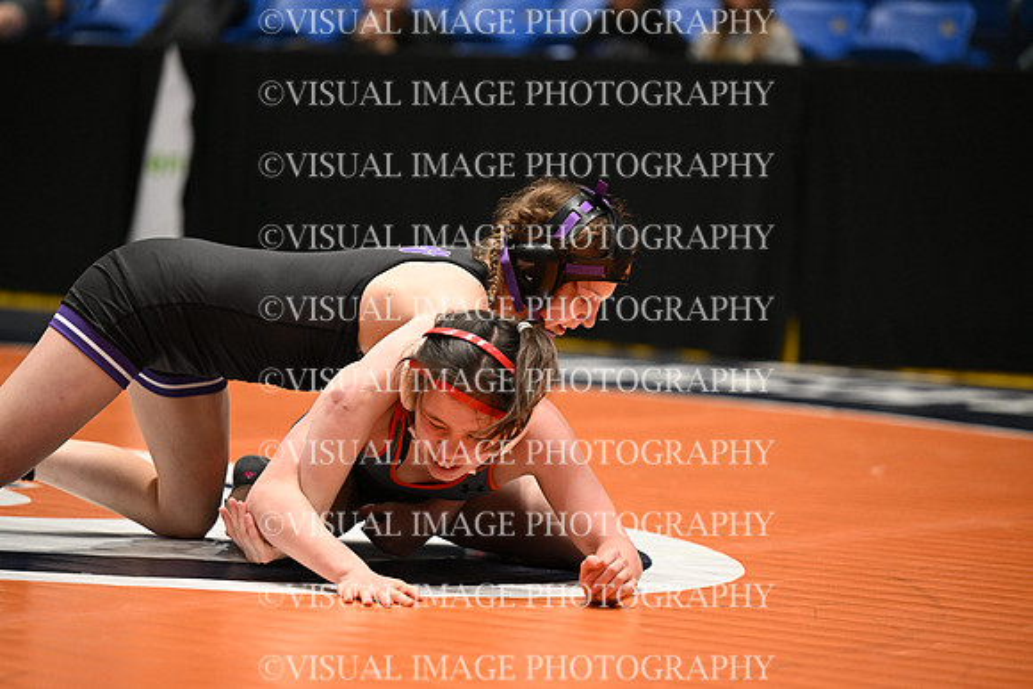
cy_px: 344
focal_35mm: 140
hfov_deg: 14.7
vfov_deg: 9.8
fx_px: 4018
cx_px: 516
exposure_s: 1/960
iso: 4000
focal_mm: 140
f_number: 2.8
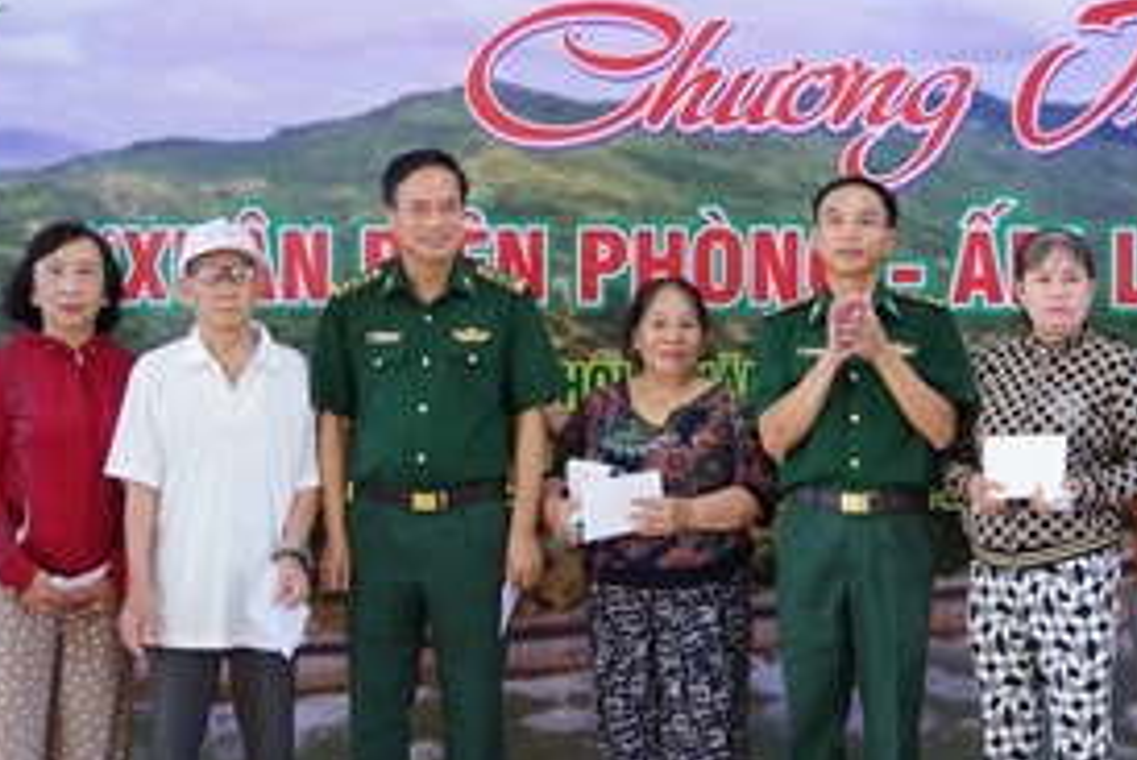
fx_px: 2244
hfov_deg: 28.3
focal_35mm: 71
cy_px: 498
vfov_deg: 19.2
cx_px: 722
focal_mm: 24
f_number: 4
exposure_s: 1/60
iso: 800
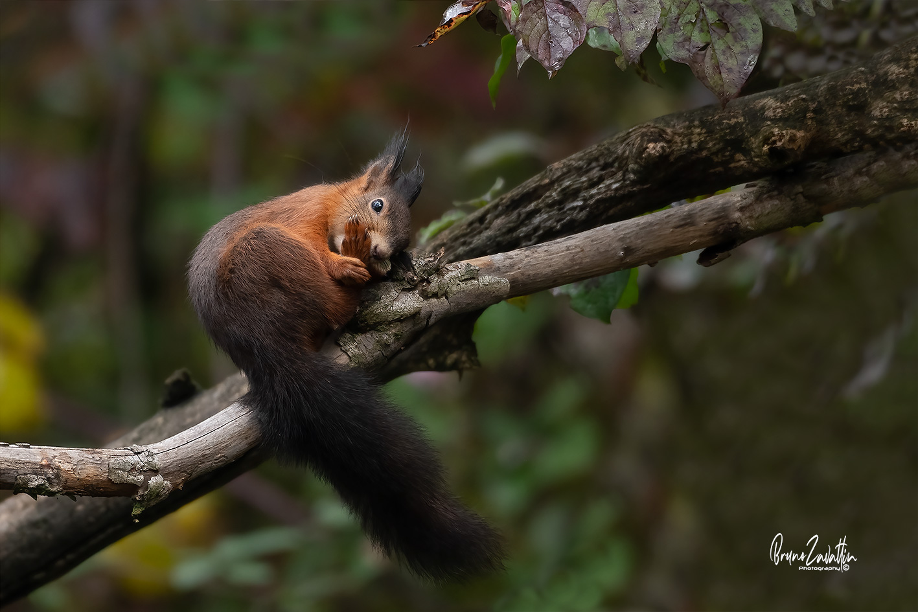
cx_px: 459
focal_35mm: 720
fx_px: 18361
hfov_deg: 2.9
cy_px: 306
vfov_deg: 1.9
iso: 800
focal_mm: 480
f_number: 5.6
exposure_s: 1/320
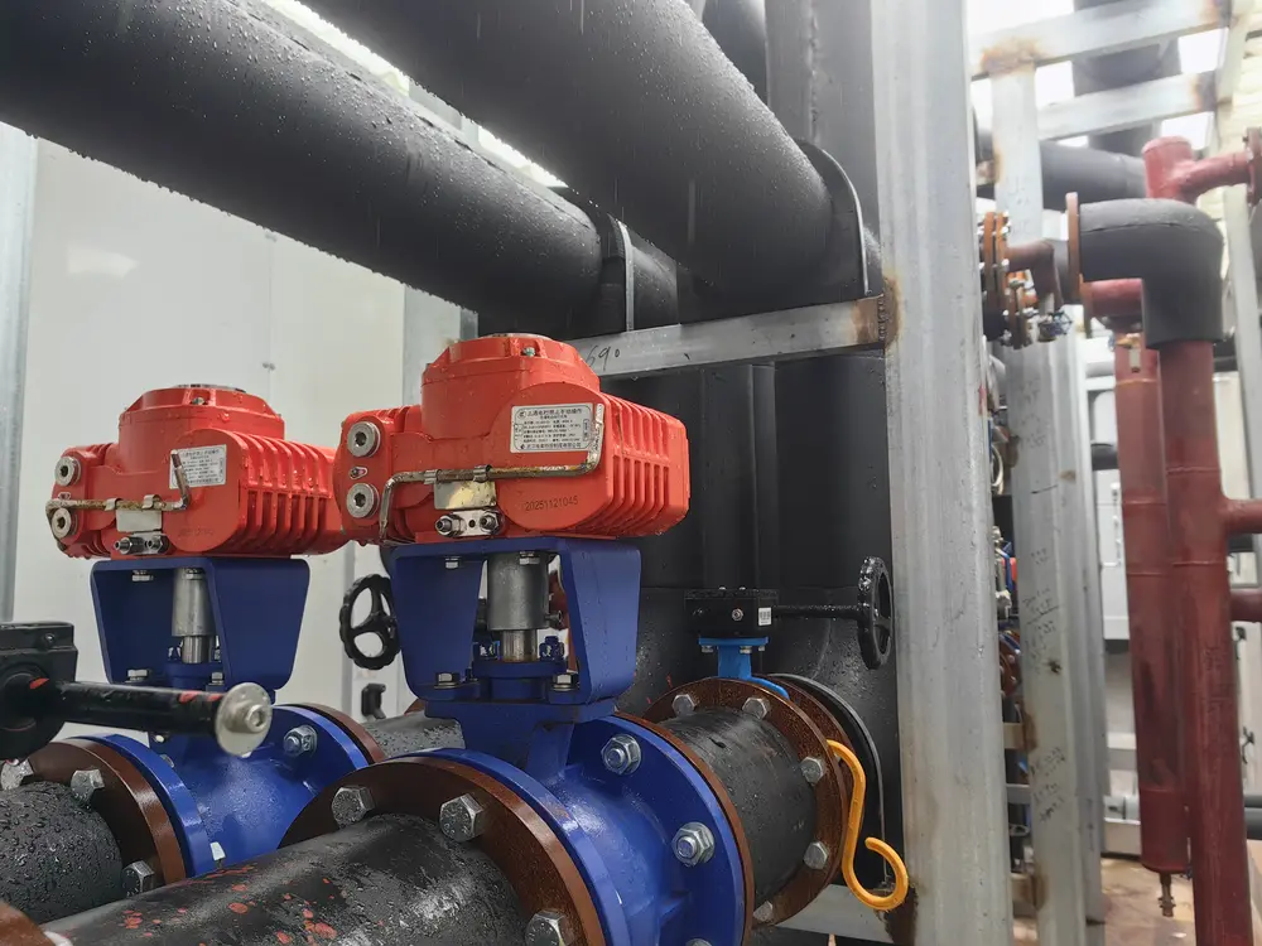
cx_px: 631
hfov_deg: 65.3
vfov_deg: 51.4
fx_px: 984
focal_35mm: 27
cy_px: 473
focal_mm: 5.75
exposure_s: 1/153
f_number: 2
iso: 50
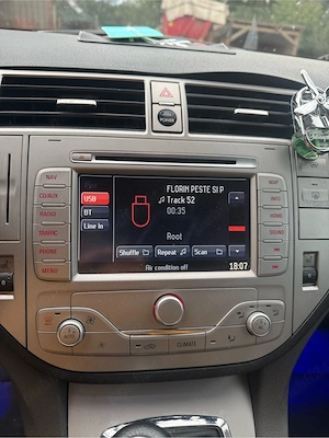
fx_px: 304
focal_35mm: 24
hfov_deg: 56.8
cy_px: 219
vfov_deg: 71.6
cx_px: 164
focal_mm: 6.76
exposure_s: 1/121
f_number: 1.78
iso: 200
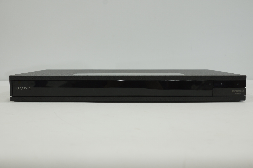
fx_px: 295
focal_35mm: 42
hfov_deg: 46.4
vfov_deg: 31.8
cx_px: 126
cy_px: 84
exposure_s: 1/20
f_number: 7.1
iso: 100
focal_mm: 28
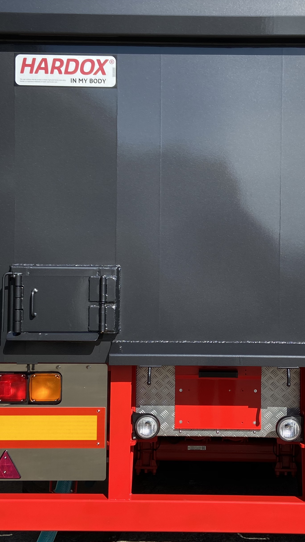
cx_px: 210
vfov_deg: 43.7
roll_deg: -1.8
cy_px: 288
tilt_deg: +1.1
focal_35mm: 47
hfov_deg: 25.3
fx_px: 676
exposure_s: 1/1927
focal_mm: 4.25
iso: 32
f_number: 1.8
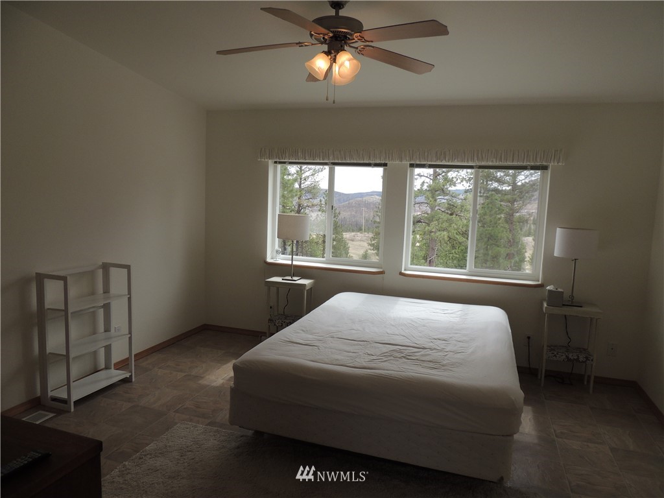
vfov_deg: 56.8
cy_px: 249
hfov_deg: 71.6
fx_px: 460
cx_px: 332
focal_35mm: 24
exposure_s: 1/250
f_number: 3
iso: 125
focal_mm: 4.3
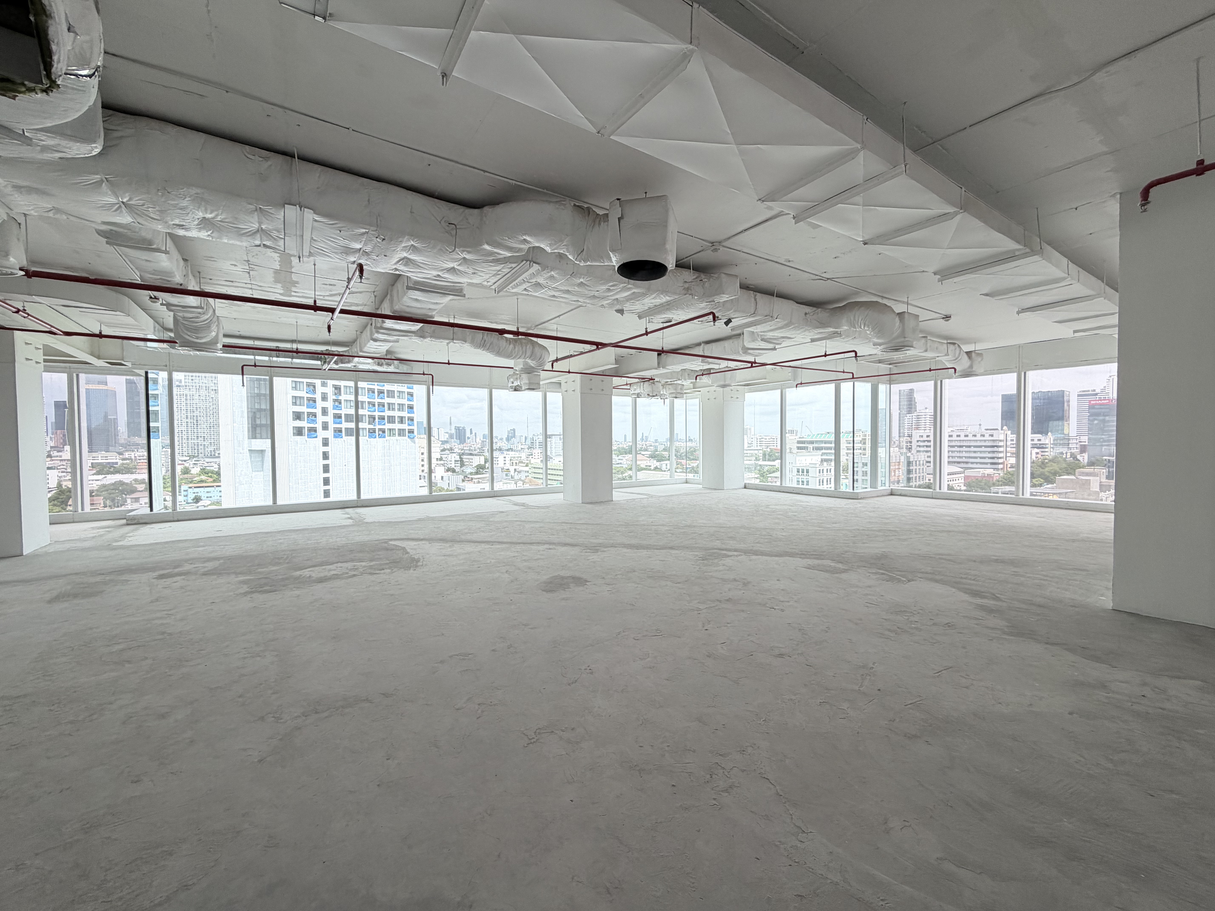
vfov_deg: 85.7
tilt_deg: -1.8
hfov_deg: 102.1
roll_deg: +0.8
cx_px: 608
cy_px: 456
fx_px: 491
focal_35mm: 14
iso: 40
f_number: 2.2
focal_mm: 2.22
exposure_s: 1/256
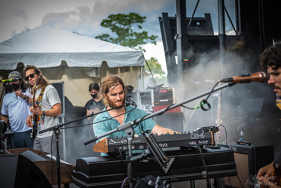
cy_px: 94
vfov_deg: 19.5
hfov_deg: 28.8
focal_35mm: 70
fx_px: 546
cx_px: 140
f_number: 4
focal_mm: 70
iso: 400
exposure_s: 1/400
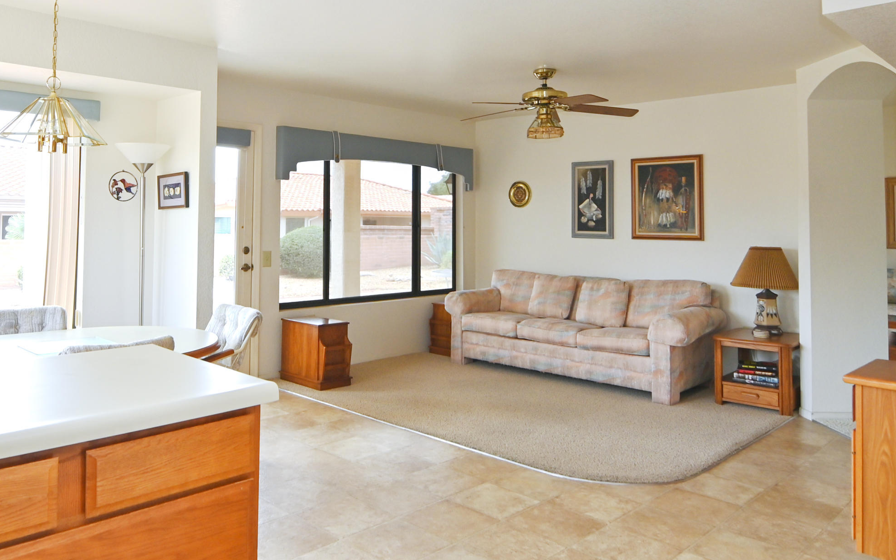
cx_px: 358
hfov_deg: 65.8
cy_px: 192
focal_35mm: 28
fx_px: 684
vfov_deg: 44.0
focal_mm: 12
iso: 200
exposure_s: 1/40
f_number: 7.1
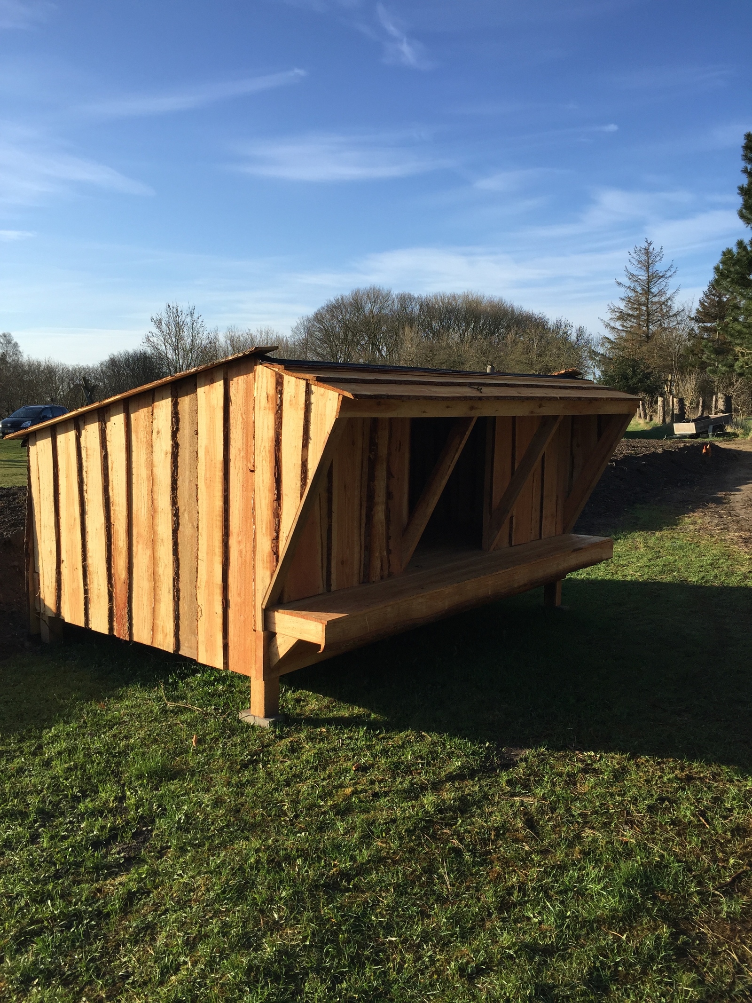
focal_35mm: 29
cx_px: 376
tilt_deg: -6.4
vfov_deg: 61.7
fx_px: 840
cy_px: 502
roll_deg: +0.6
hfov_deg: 48.2
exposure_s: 1/1068
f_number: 2.2
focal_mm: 4.15
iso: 32
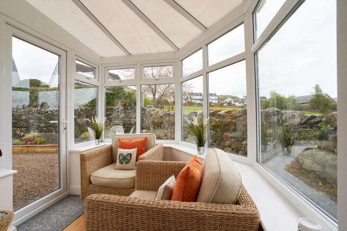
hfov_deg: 93.3
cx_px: 174
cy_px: 116
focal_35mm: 17
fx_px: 164
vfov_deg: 70.5
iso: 100
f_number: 13
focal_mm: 17
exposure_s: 1/40
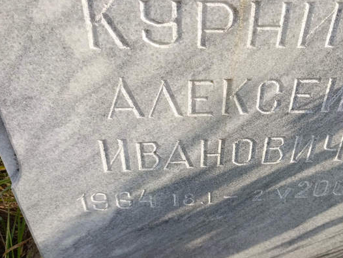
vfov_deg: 37.7
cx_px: 227
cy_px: 120
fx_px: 377
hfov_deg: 48.2
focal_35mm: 38
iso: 119
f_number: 1.69
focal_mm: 4.76
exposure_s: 1/498
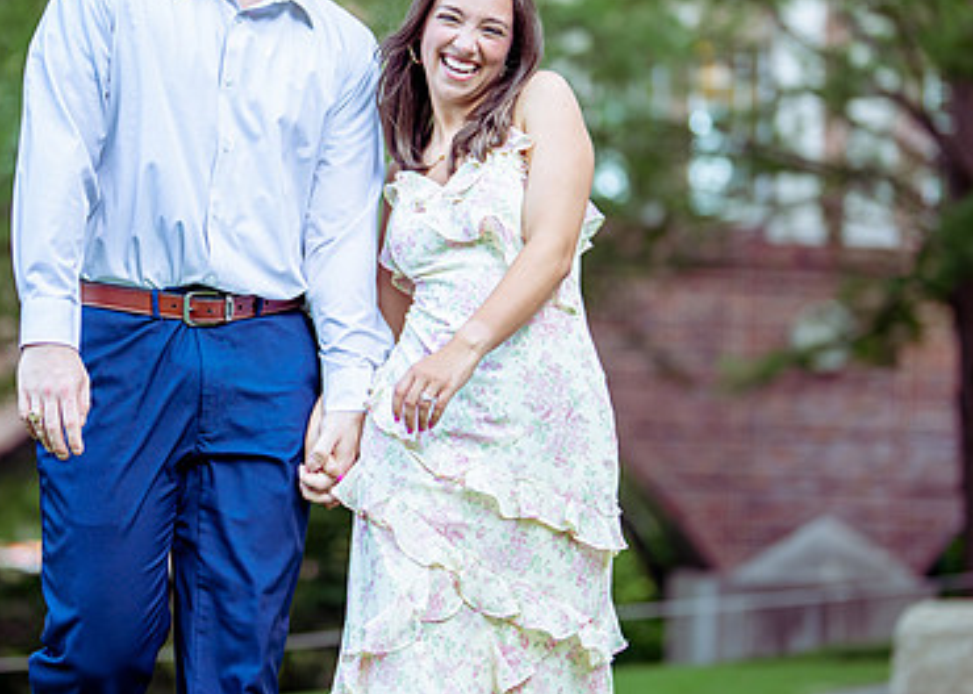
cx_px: 365
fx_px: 2680
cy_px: 233
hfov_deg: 20.5
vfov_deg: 14.7
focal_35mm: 97
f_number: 1.2
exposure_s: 1/1000
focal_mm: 50
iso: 500
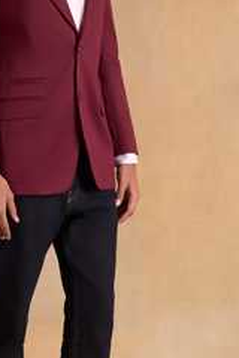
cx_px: 46
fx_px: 1524
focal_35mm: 153
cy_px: 165
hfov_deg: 8.9
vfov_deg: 13.4
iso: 125
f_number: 5
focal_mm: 70
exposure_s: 1/160
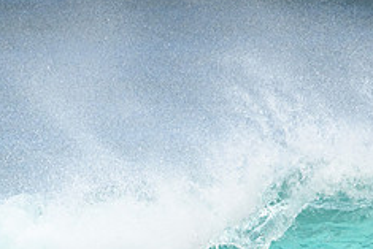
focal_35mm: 1974
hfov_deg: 1.0
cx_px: 252
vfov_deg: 0.7
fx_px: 20465
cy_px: 270
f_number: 11
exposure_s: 1/3200
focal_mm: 800
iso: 1400
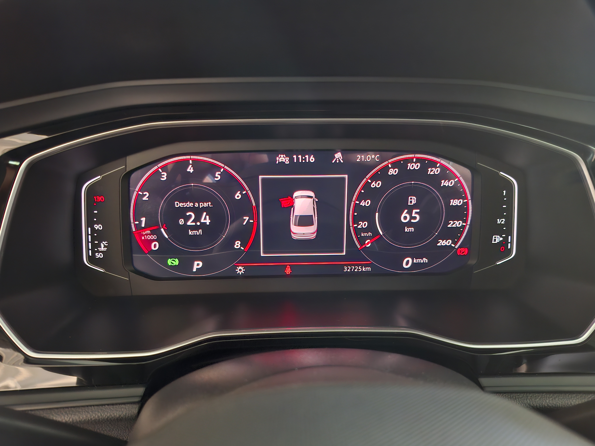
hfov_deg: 73.9
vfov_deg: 58.9
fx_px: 395
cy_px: 223
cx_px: 298
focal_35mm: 23
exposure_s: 1/17
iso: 1250
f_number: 1.8
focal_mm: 5.54
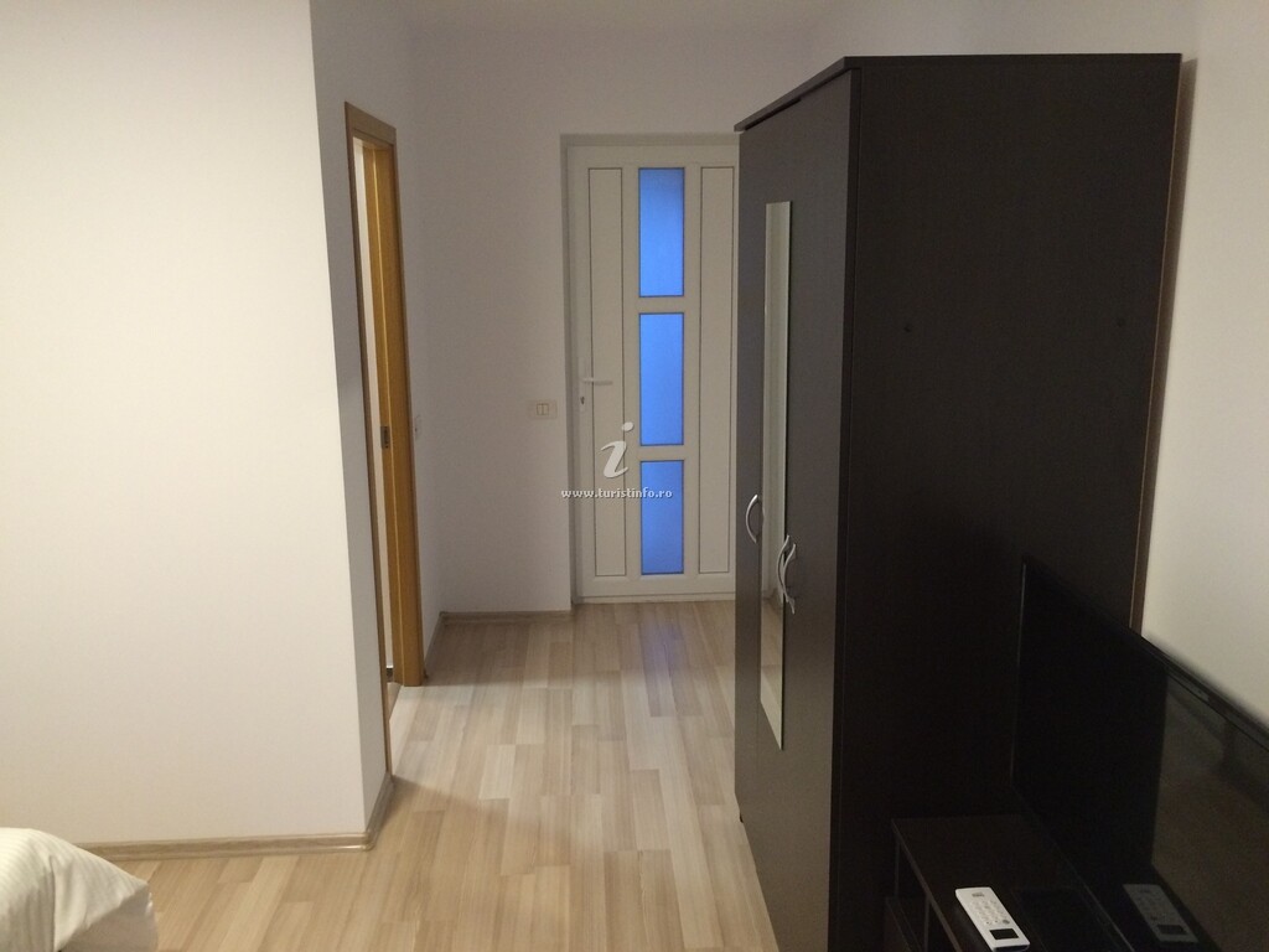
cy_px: 476
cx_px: 634
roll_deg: +0.3
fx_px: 1063
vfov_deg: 48.2
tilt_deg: -13.7
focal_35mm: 29
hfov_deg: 61.7
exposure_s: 1/30
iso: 200
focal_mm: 4.15
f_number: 2.2
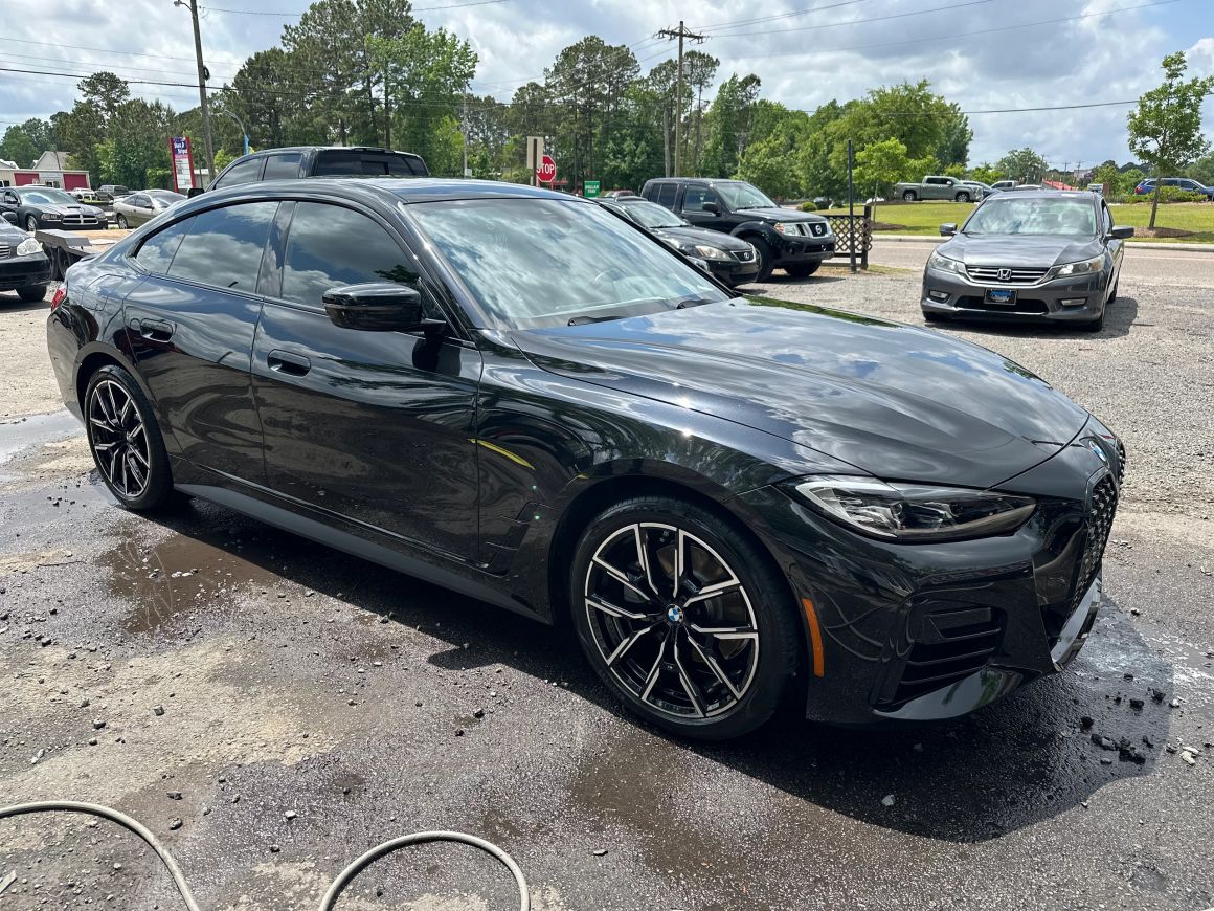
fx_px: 842
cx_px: 607
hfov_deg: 71.6
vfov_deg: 56.8
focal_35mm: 24
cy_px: 456
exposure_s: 1/2299
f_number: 1.78
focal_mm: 6.86
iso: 80
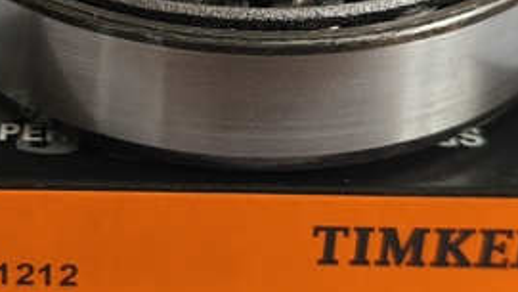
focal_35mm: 113
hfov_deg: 18.8
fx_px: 1553
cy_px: 56
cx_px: 140
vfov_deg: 10.7
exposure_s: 1/99.9
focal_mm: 6.18
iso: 400
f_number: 1.65
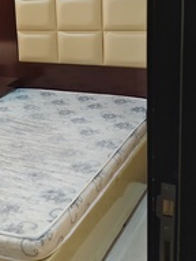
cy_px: 58
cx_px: -35
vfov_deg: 33.0
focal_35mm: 57
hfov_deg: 23.6
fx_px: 430
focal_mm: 5.56
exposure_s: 1/60
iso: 511
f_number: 1.88
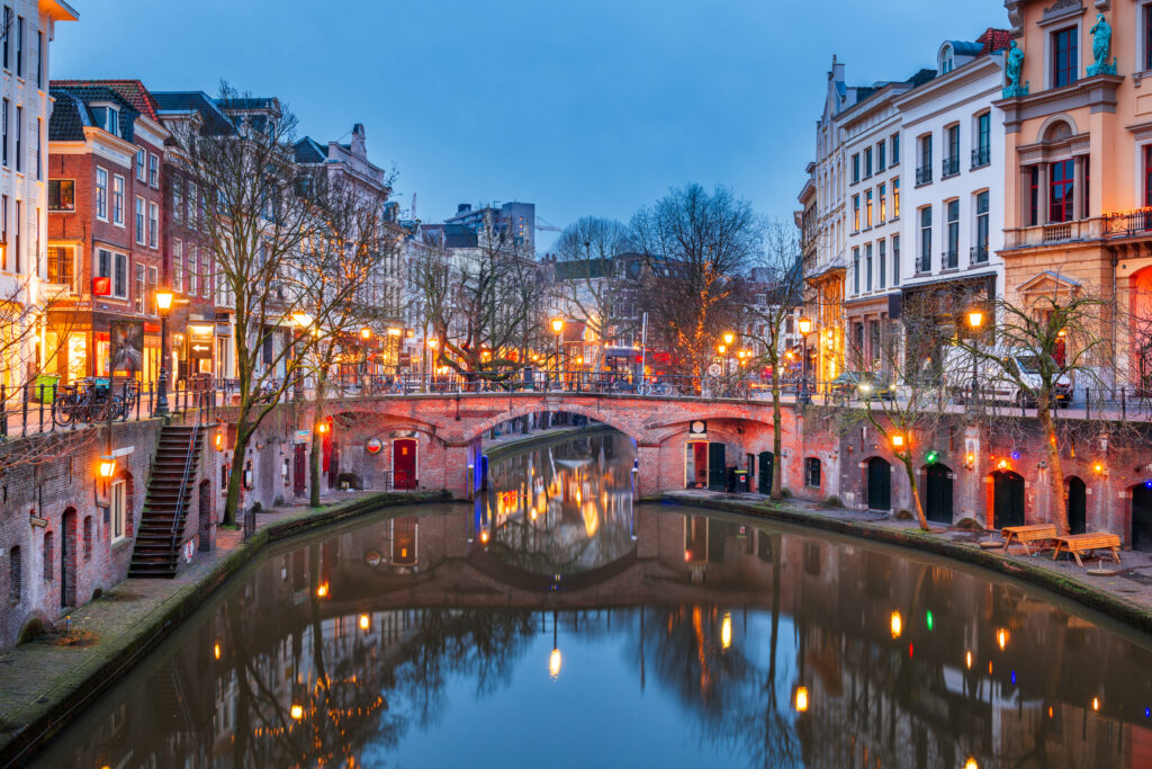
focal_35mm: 38
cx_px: 576
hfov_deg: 50.7
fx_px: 1216
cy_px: 384
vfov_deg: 35.1
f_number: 11
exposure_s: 15
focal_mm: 38
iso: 64
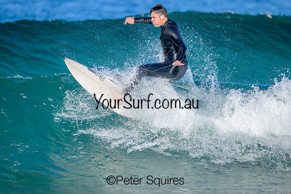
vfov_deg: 1.7
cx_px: 150
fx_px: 6659
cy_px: 100
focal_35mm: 824
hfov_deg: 2.5
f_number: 6.3
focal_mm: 800
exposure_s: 1/2000
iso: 320
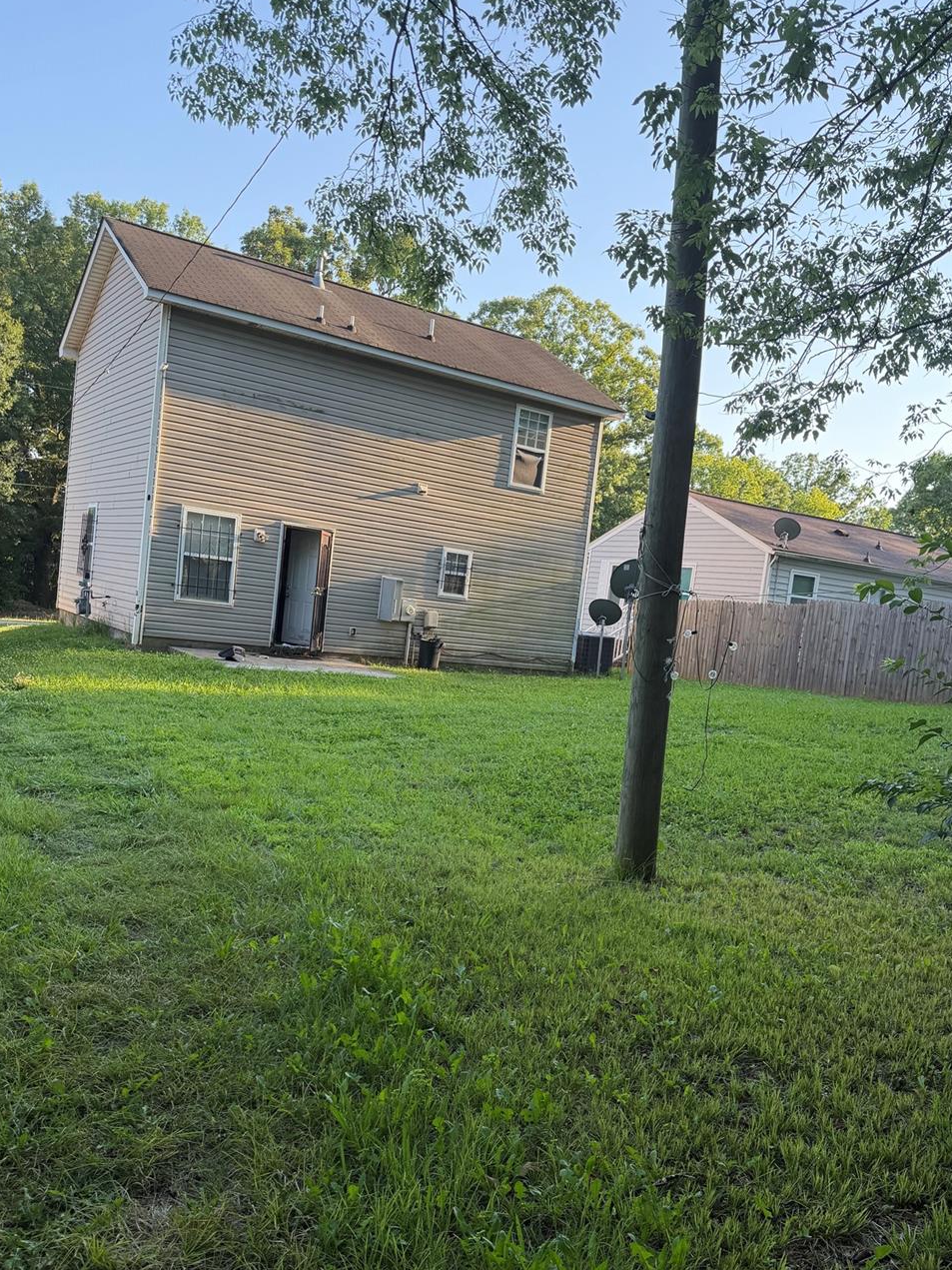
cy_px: 695
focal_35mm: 29
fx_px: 1064
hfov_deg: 48.1
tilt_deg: -5.3
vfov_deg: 61.5
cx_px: 540
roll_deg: -7.4
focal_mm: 6.76
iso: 100
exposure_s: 1/683
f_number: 1.78
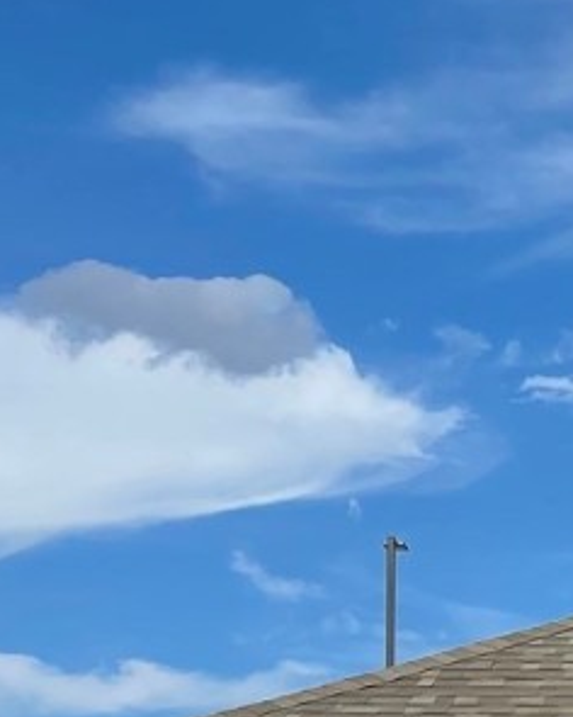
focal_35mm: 132
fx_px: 2798
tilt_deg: +4.2
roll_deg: -0.3
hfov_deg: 10.9
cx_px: 1025
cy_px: 919
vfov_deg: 14.0
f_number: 1.6
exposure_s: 1/7407
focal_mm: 5.1
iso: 32
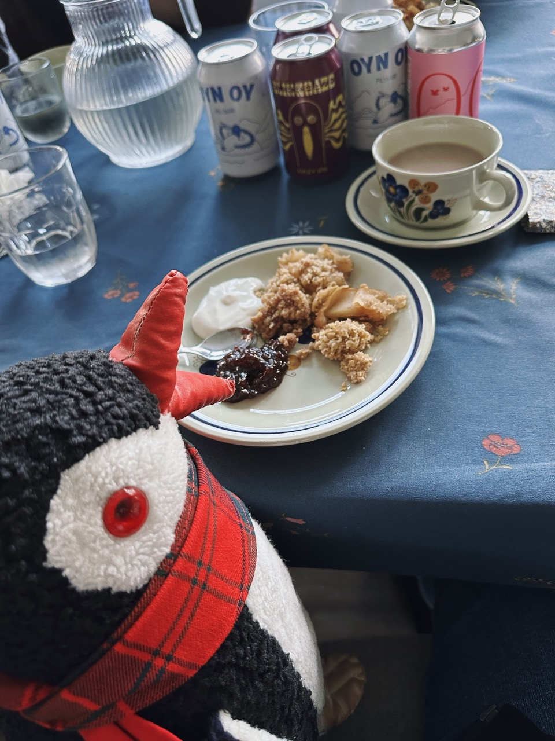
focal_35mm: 24
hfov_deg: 56.8
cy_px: 370
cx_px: 278
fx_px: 513
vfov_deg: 71.6
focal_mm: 6.86
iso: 320
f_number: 1.78
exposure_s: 1/60
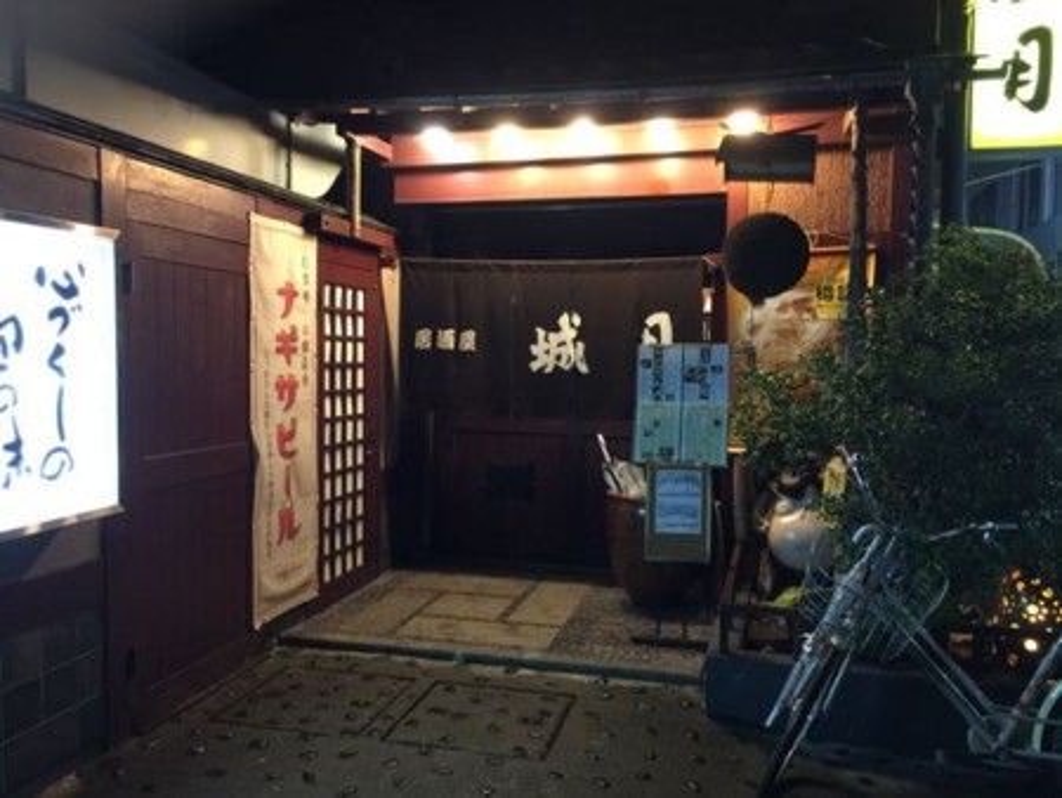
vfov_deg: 48.3
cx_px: 531
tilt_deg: -2.9
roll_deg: -1.3
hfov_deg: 61.6
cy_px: 399
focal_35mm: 29
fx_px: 890
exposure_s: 1/10
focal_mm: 4.15
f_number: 2.2
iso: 125
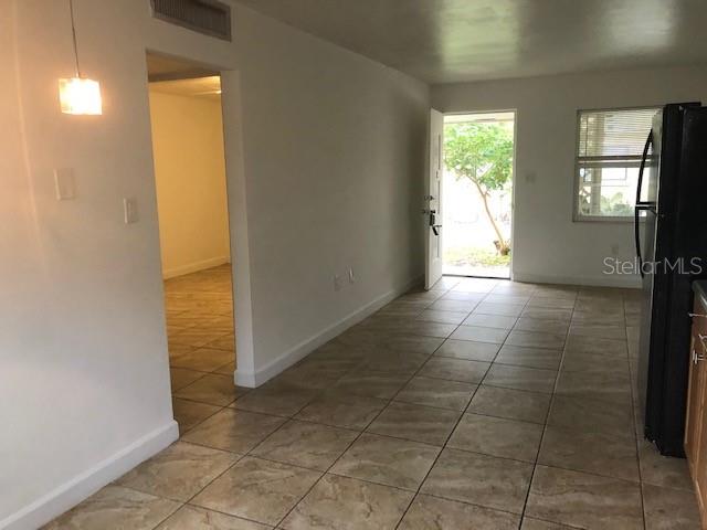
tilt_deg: -9.7
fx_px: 572
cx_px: 354
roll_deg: +1.1
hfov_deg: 63.4
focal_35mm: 28
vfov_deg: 49.7
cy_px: 265
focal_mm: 4
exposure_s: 1/15
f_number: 1.8
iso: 80
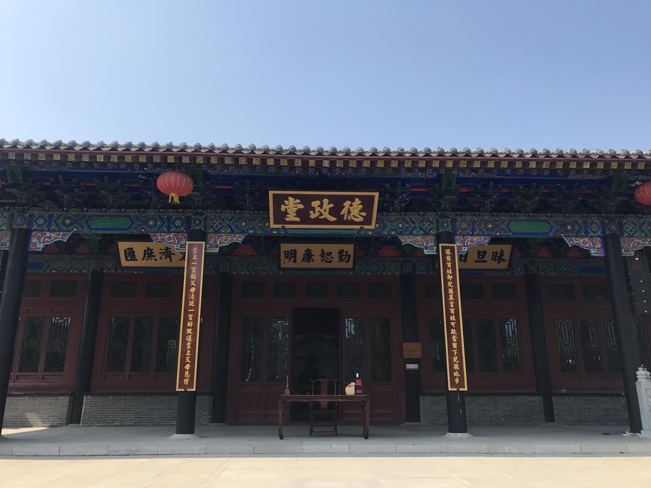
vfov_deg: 49.7
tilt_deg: +18.4
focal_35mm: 28
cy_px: 244
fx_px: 527
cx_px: 326
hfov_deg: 63.4
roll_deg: +0.1
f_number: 1.8
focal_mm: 3.99
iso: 20
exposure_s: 1/1570
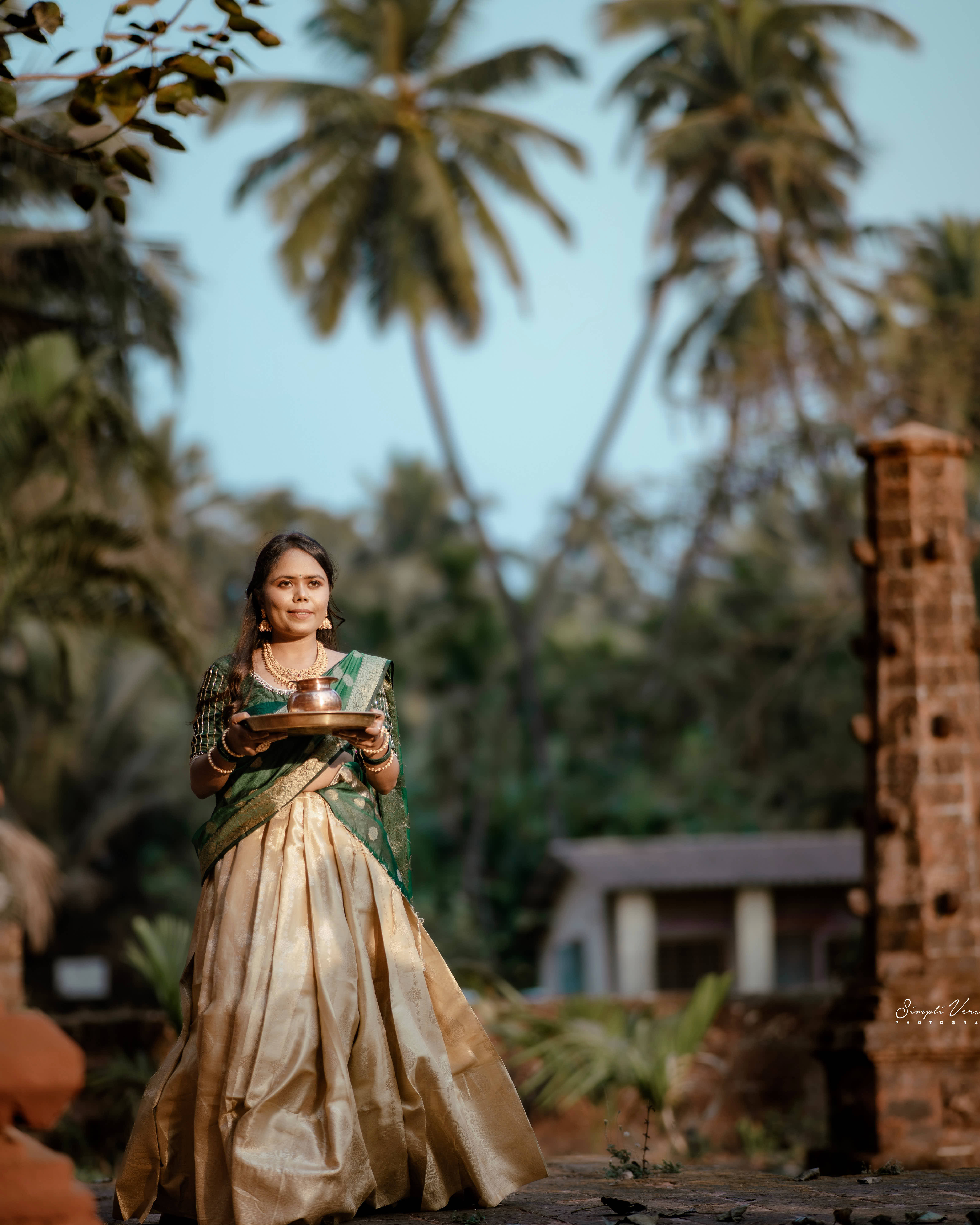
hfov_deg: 14.1
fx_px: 3952
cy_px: 690
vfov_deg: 17.6
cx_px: 478
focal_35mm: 109
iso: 125
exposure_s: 1/1000
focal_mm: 85
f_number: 1.4
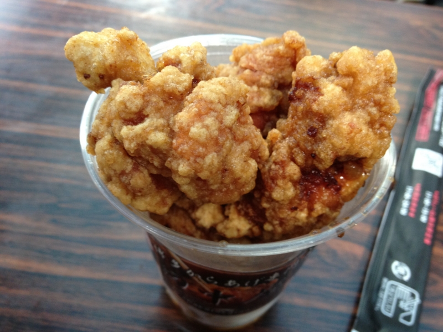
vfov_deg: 40.7
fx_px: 448
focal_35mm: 35
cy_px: 166
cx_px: 222
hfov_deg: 52.6
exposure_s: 1/20
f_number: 2.4
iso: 160
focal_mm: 4.28
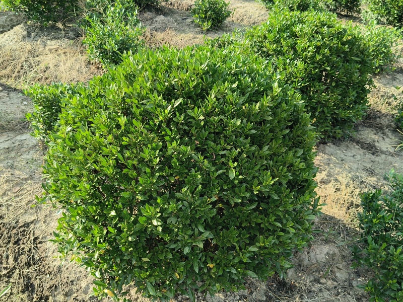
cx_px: 202
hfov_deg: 55.4
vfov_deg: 42.9
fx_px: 384
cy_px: 151
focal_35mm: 33
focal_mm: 4.84
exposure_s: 1/779
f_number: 1.8
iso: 80
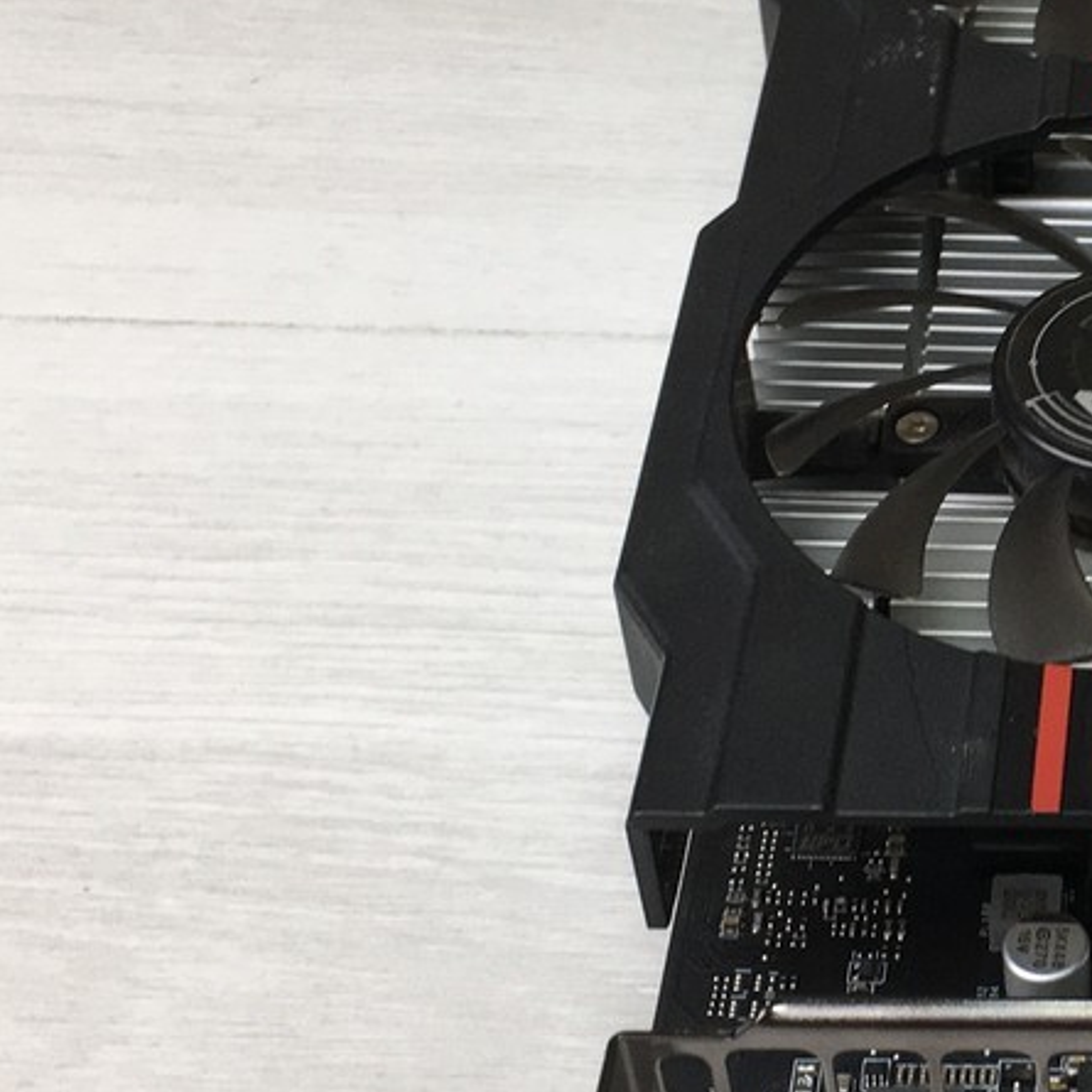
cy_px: 476
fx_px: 2962
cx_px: 1389
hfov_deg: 19.4
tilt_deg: -43.7
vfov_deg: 20.9
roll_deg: -2.3
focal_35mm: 83
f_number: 2.2
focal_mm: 4.15
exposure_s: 1/100
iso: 40
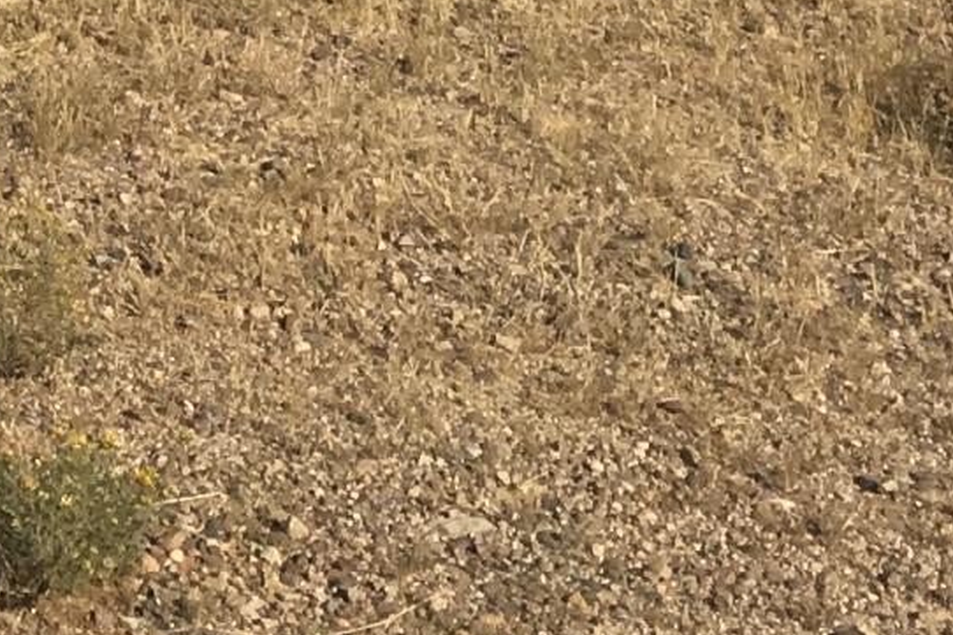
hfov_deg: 11.4
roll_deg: +1.6
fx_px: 4419
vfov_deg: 7.5
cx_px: -761
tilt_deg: -2.8
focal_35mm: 167
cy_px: -1080
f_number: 2.2
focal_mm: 4.15
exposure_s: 1/2653
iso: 25
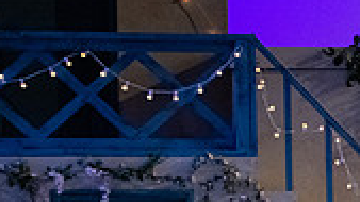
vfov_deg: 3.9
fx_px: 2959
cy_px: 401
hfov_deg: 6.8
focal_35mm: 310
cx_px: 573
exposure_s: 1/400
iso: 4000
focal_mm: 86
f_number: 3.2
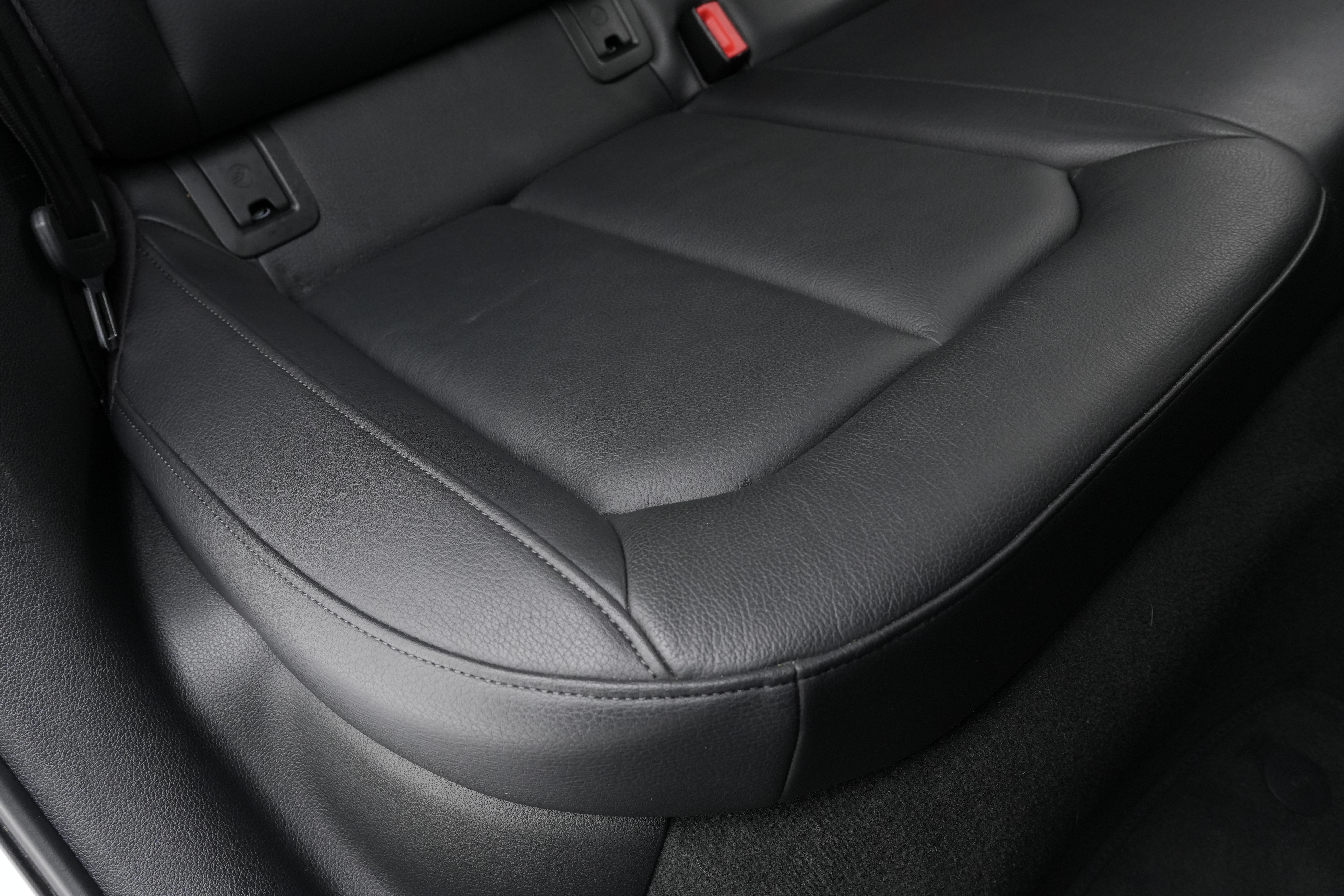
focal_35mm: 27
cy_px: 448
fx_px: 1008
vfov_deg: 47.9
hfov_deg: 67.4
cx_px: 672
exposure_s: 1/50
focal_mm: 18
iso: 1000
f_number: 5.6
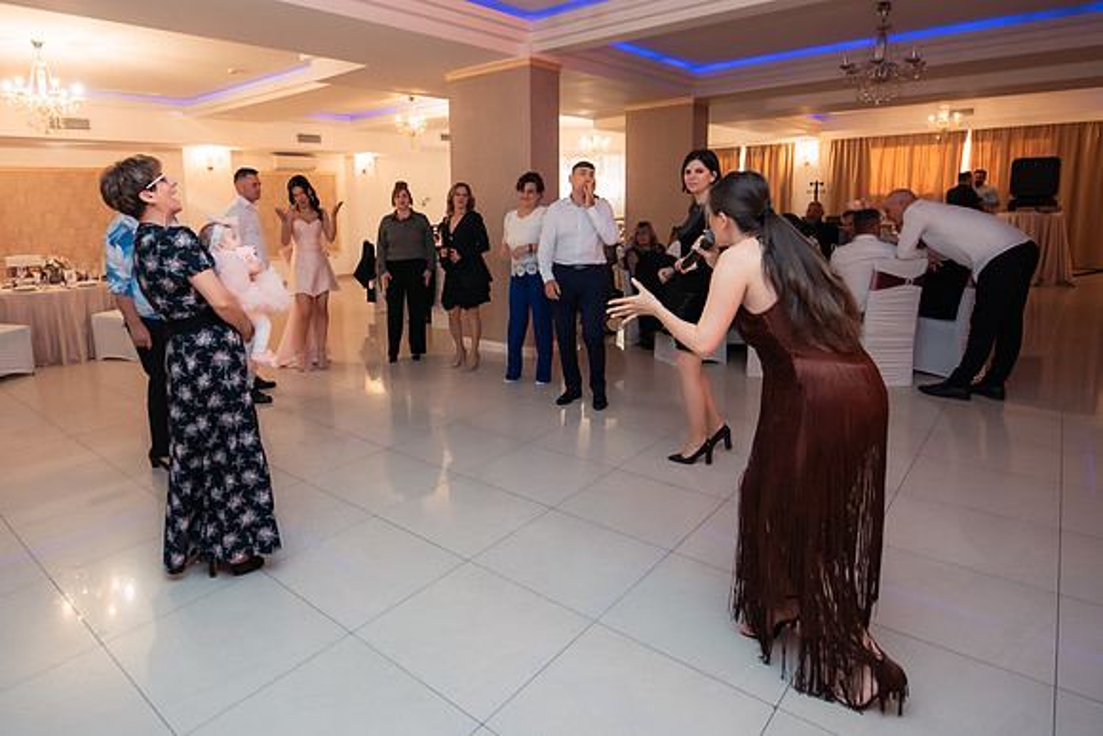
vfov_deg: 59.1
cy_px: 300
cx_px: 449
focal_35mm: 21
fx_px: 643
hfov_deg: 80.4
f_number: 2.8
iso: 1600
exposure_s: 1/200
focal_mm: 16
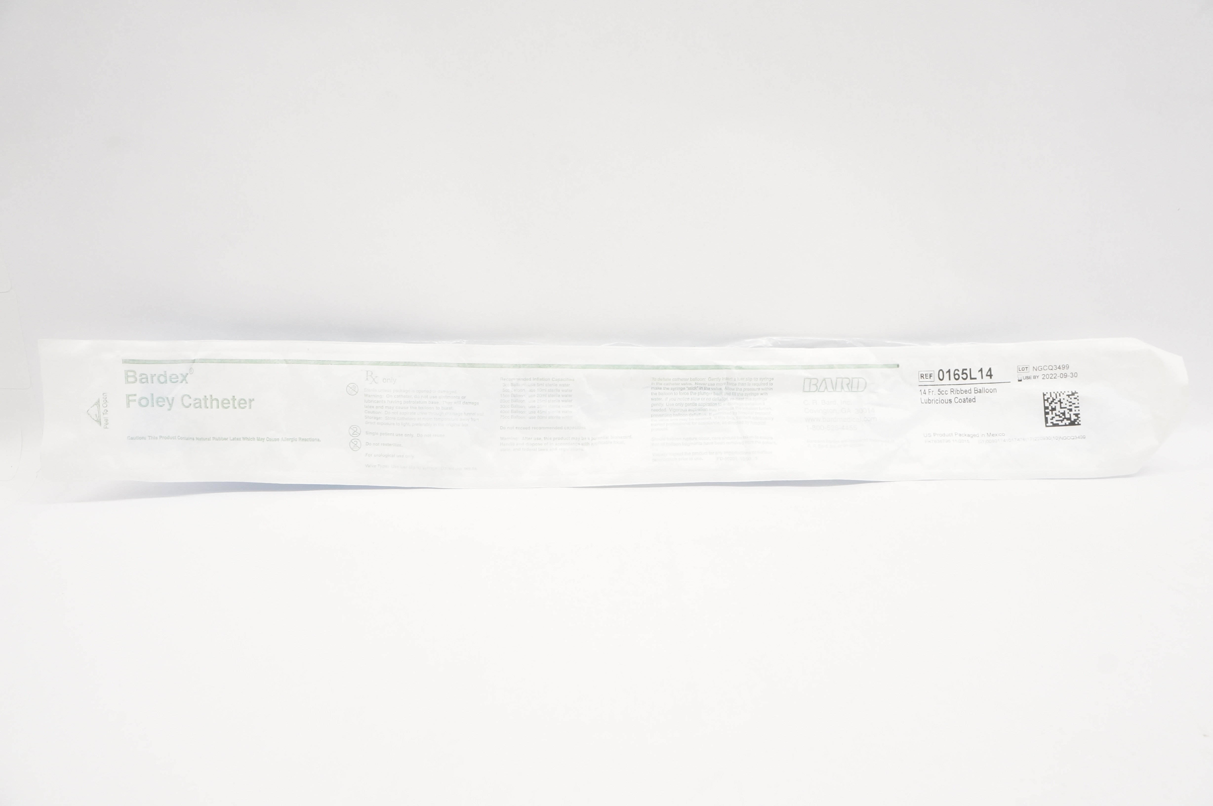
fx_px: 909
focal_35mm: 27
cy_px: 403
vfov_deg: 47.8
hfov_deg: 67.4
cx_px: 606
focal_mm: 18
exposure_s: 1/25
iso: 400
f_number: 9
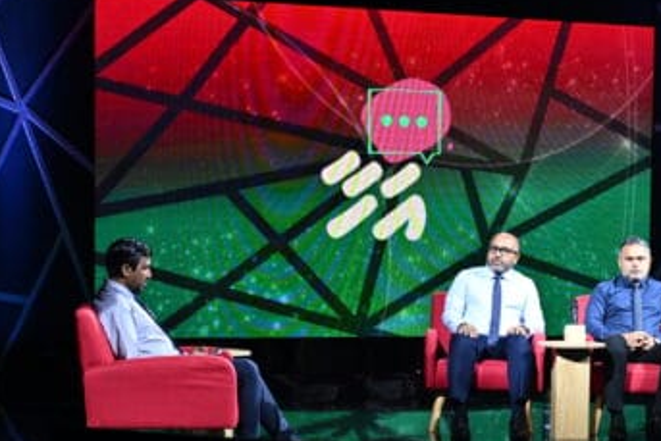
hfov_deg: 17.9
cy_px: 341
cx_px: 640
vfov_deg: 12.2
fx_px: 2057
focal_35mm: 112
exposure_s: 1/125
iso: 1000
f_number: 4
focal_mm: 50
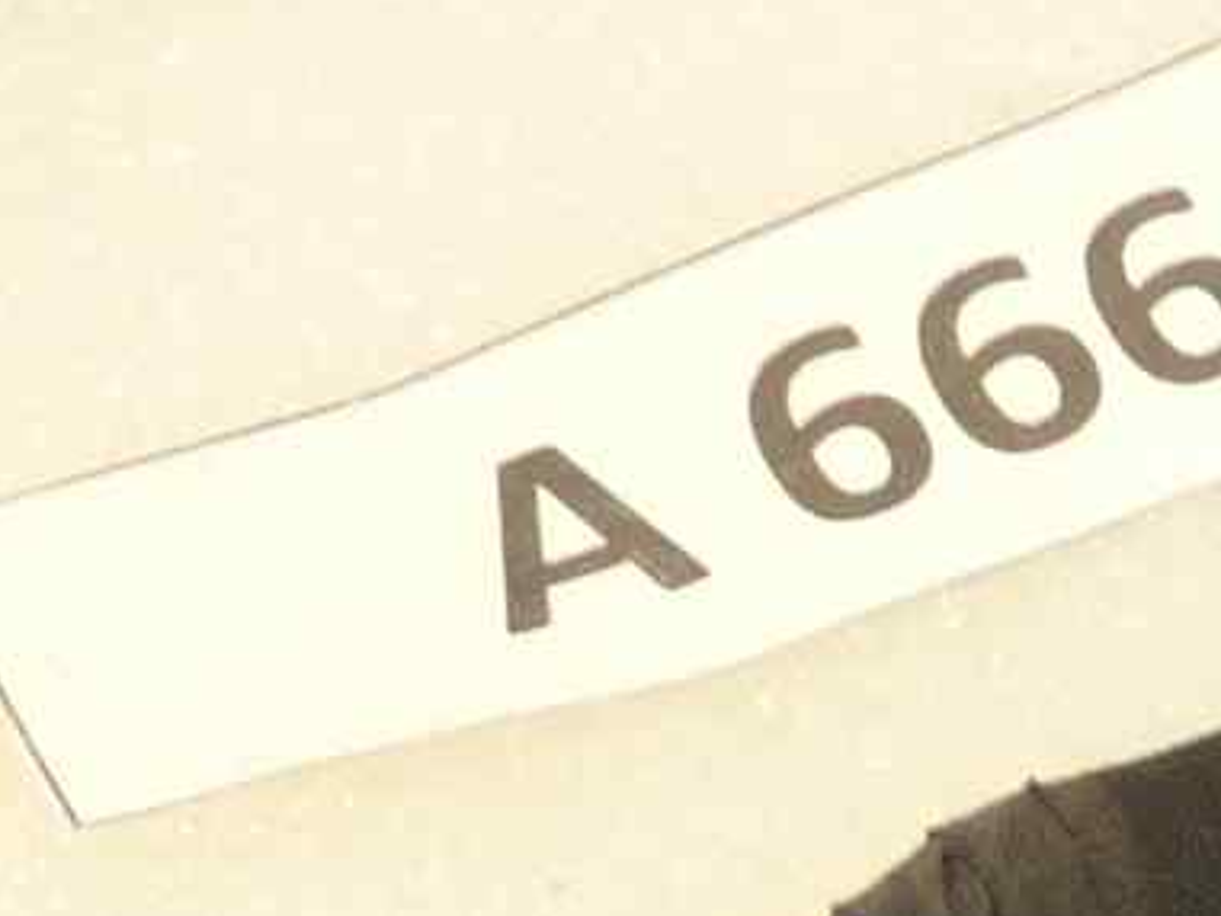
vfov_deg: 8.8
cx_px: 1481
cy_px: 1063
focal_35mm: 168
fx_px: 5928
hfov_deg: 11.5
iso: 80
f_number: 3.3
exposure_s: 1/25
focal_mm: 4.1
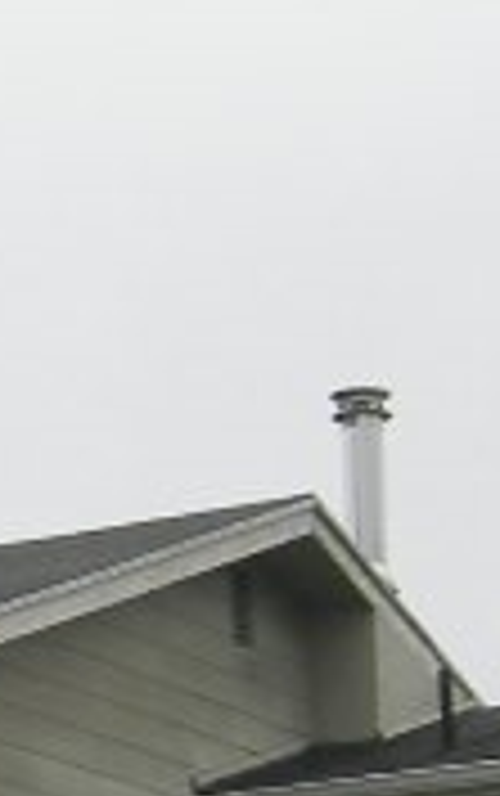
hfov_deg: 5.6
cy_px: 1165
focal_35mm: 221
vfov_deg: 9.2
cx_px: -1005
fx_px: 4807
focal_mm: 7.5
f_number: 4.3
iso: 64
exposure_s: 1/135
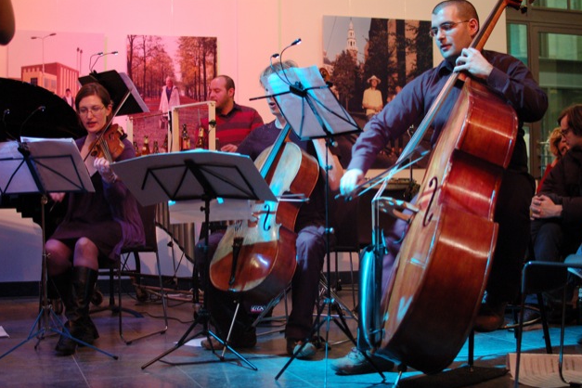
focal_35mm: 54
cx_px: 294
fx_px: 865
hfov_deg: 37.2
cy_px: 194
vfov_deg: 25.3
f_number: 2.8
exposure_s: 1/30
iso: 1600
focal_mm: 35
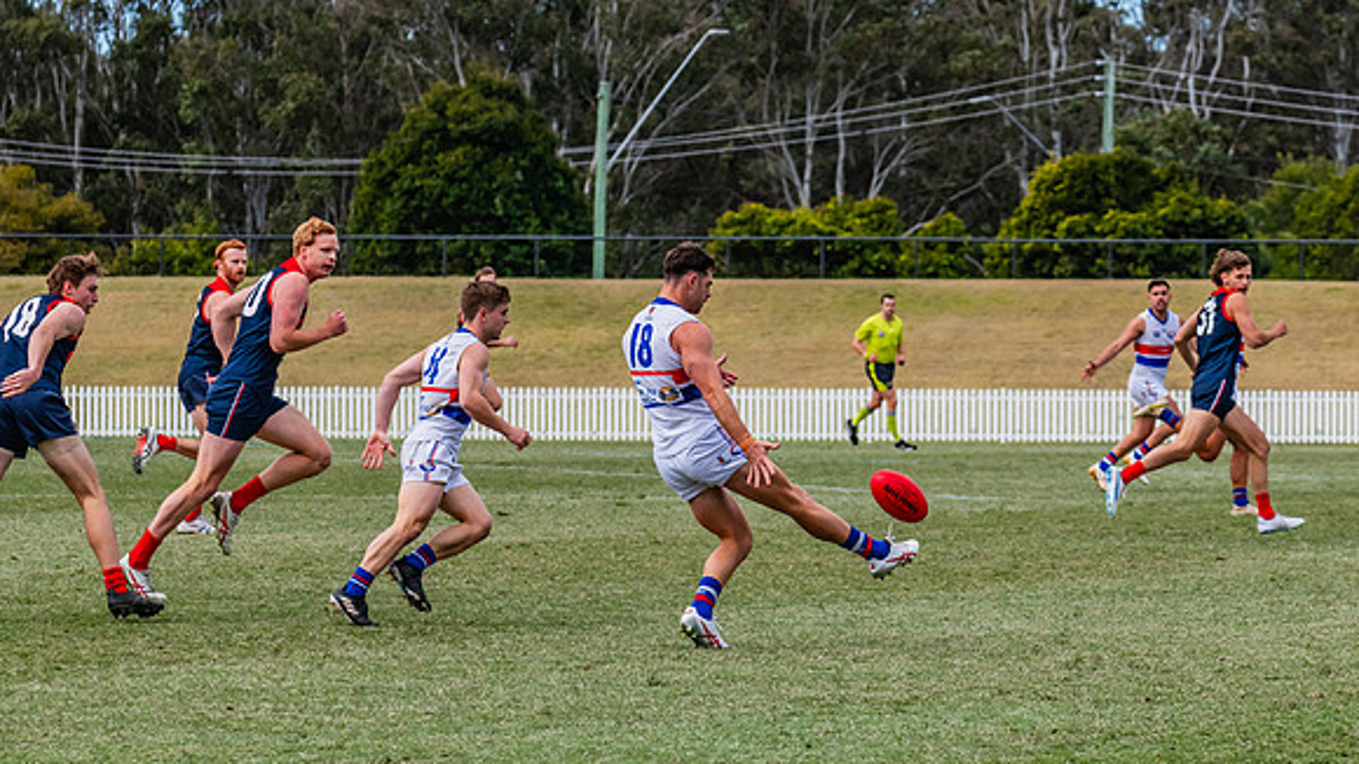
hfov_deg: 10.1
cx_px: 763
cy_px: 439
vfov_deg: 5.7
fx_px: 7725
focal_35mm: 214
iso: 800
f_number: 9
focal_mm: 180
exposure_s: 1/1600
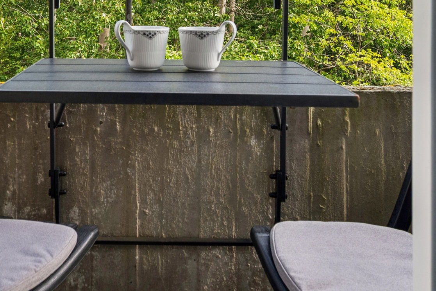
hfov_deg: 44.4
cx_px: 129
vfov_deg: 29.3
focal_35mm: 43
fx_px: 521
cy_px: 6
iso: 110
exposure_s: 1/125
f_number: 6.3
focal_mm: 16
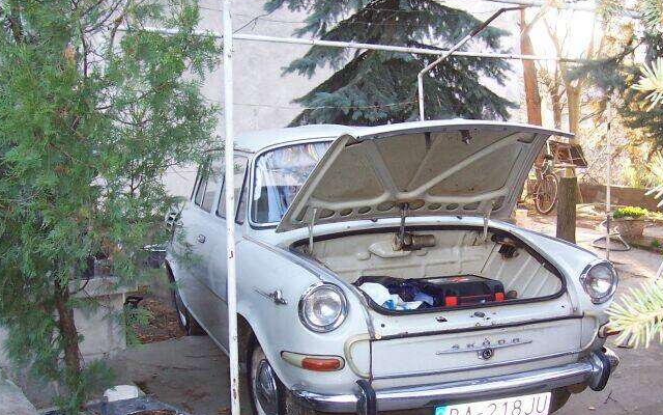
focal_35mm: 49
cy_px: 281
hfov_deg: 40.9
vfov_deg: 26.2
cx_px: 392
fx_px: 885
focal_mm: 5.6
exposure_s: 1/60
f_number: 2.8
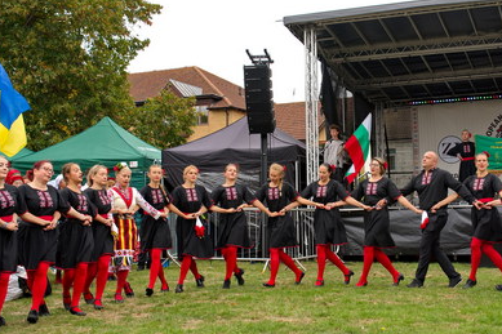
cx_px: 330
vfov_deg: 25.0
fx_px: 753
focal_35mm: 54
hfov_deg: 36.5
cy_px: 169
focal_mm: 35
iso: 100
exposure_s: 1/200
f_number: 4
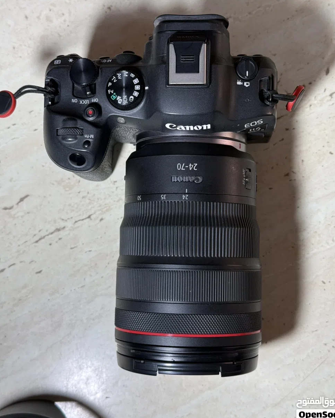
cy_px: 193
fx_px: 657
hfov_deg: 28.6
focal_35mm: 53
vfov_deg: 35.4
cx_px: 177
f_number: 1.78
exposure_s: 1/50
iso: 50
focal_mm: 6.76
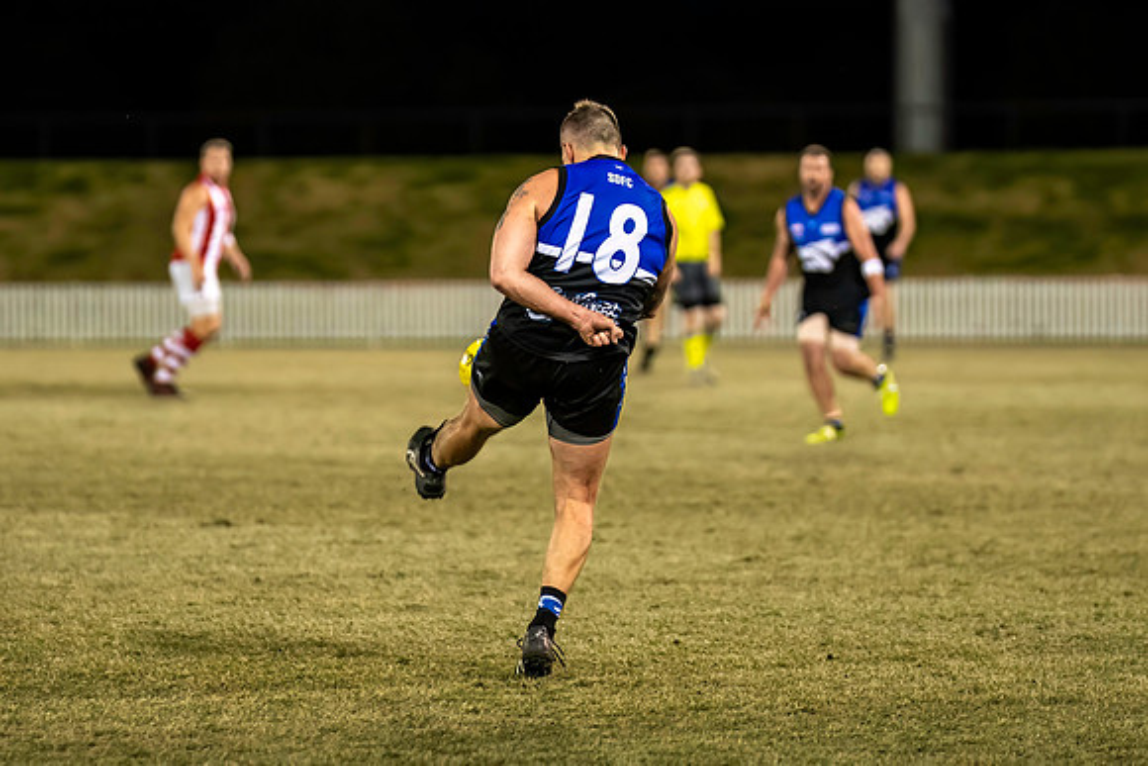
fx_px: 8939
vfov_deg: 4.9
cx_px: 554
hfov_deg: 7.3
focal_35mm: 280
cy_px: 329
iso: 2200
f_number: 2.8
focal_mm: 180
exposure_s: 1/1250
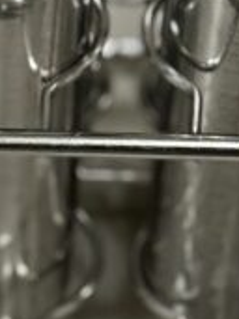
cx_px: 86
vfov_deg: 6.9
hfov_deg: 5.2
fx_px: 2645
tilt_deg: -40.7
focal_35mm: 287
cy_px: -43
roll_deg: +0.8
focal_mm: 6.76
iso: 250
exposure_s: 1/40
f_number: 1.78
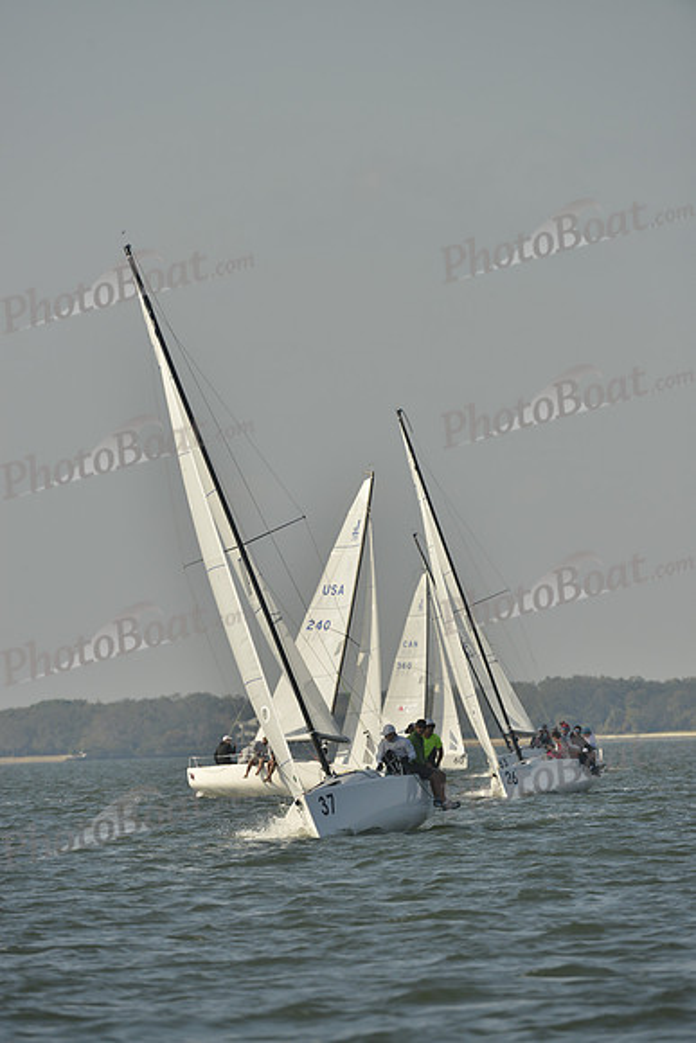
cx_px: 348
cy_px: 522
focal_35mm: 350
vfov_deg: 5.9
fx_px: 10143
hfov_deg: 3.9
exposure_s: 1/1600
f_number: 8
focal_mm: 350
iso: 280
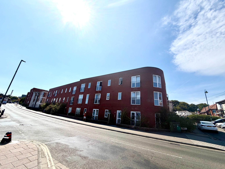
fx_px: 91
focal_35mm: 14
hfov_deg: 102.1
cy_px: 84
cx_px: 112
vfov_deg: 85.7
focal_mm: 2.22
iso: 20
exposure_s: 1/1656
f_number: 2.2
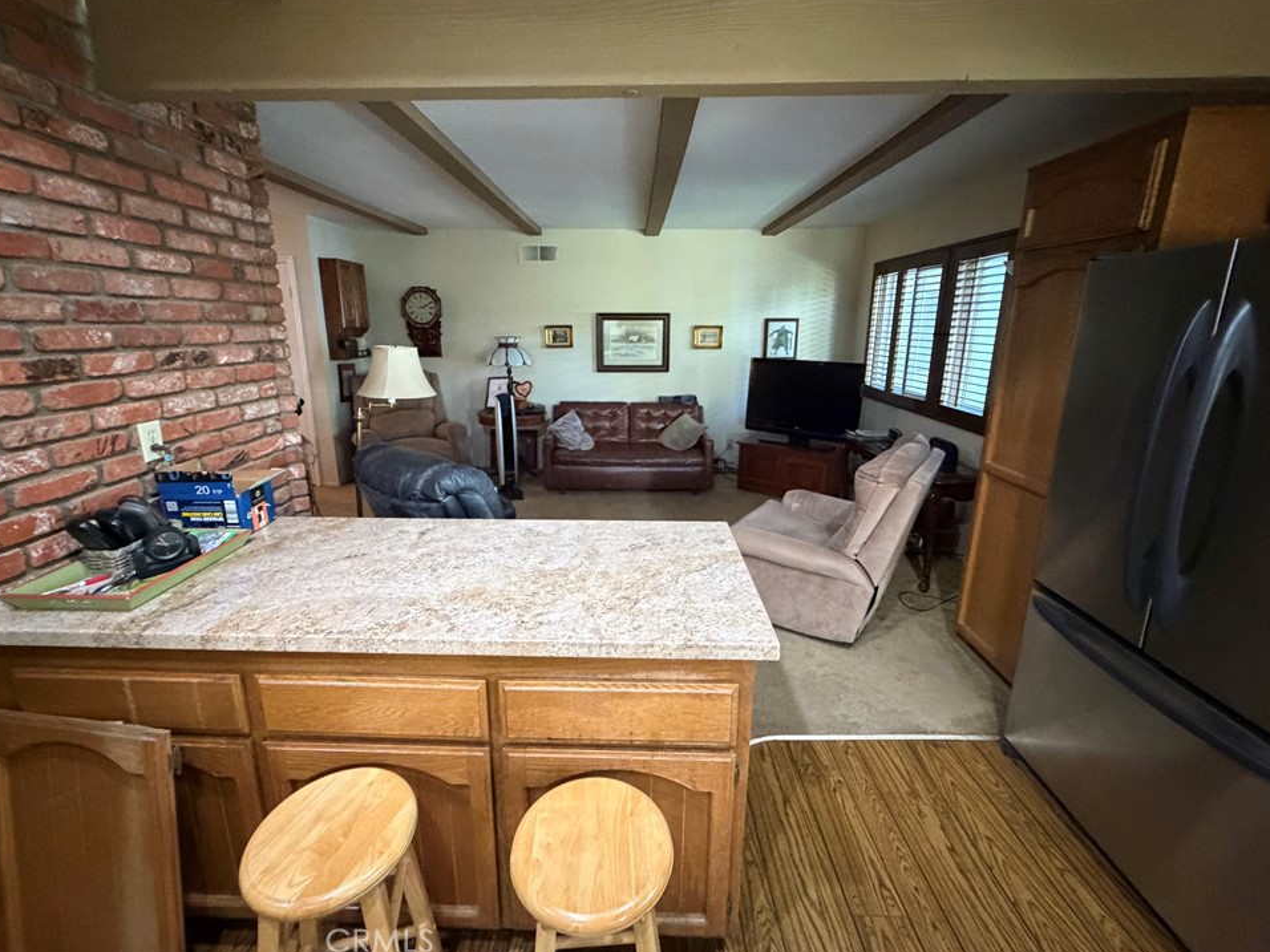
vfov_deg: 81.7
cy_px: 450
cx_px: 622
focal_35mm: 15
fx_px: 550
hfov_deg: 98.2
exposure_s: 1/40
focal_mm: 2.22
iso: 1000
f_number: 2.2
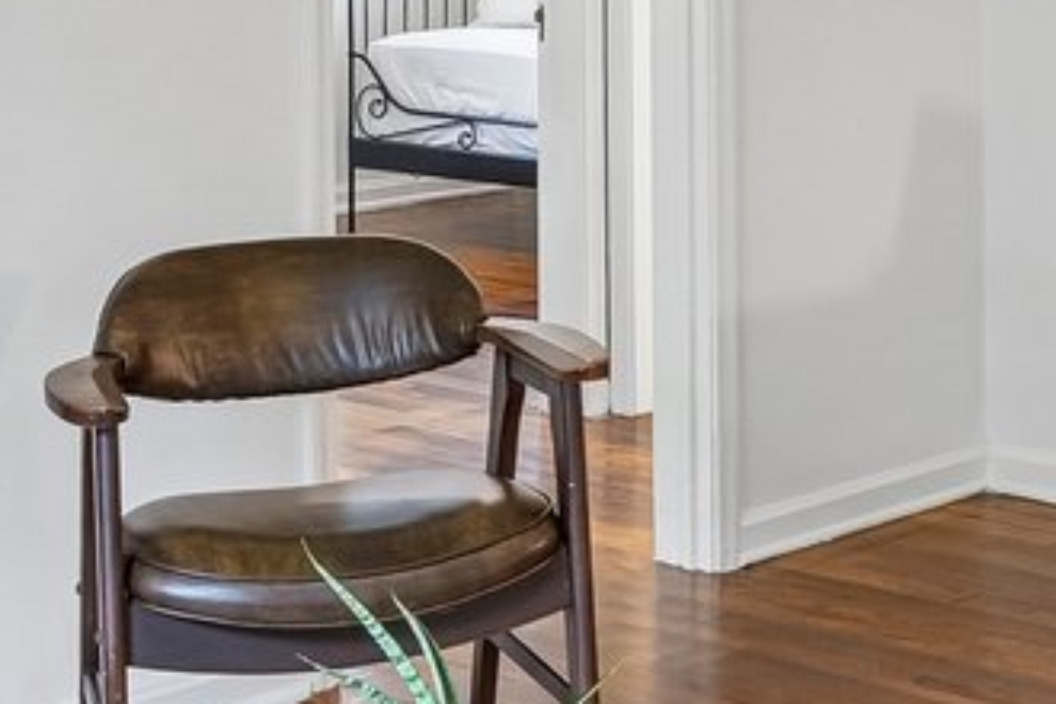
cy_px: -213
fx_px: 2552
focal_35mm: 87
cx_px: 960
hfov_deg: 22.8
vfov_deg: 15.0
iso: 400
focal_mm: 14
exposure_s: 1/3.33
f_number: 11
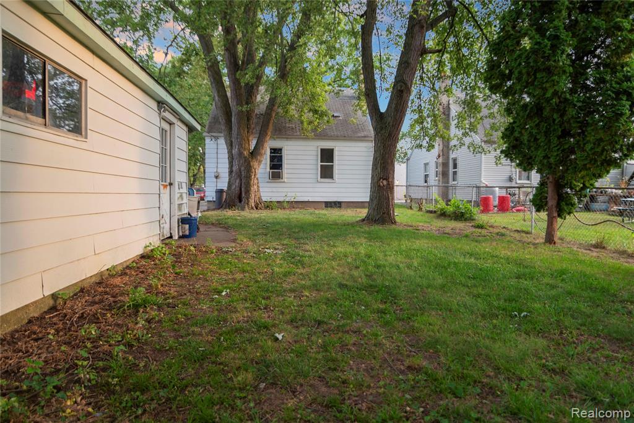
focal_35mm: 22
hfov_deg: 78.6
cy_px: 212
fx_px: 387
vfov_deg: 57.2
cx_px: 317
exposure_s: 1/160
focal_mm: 22
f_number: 2.8
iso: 250
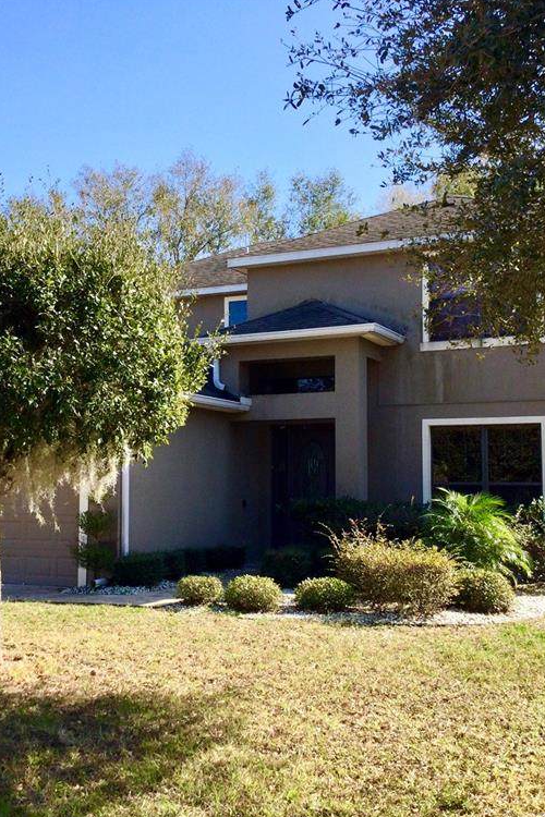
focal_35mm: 44
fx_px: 999
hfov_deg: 30.4
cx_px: 223
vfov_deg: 44.5
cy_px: 412
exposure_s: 1/582
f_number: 2.4
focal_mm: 3.3
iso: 25
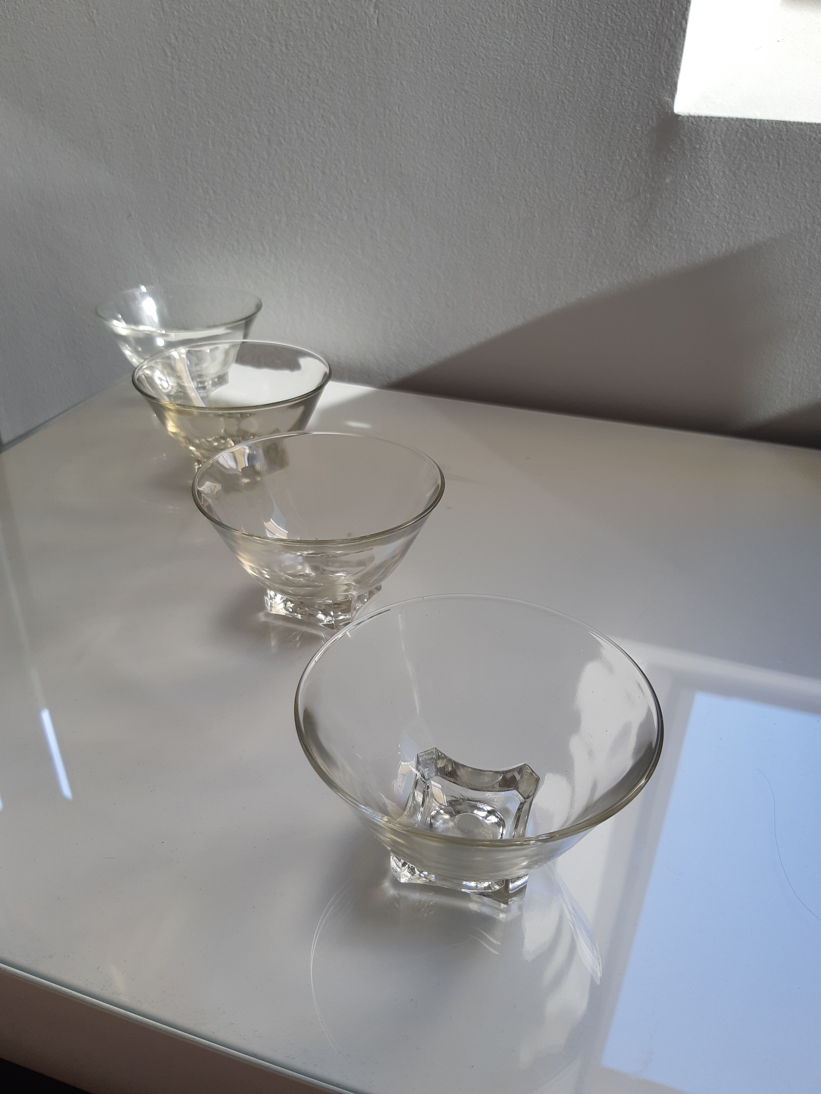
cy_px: 547
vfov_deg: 67.3
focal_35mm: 26
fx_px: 822
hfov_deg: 53.1
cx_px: 410
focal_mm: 3.93
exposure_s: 1/280
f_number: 1.7
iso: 40
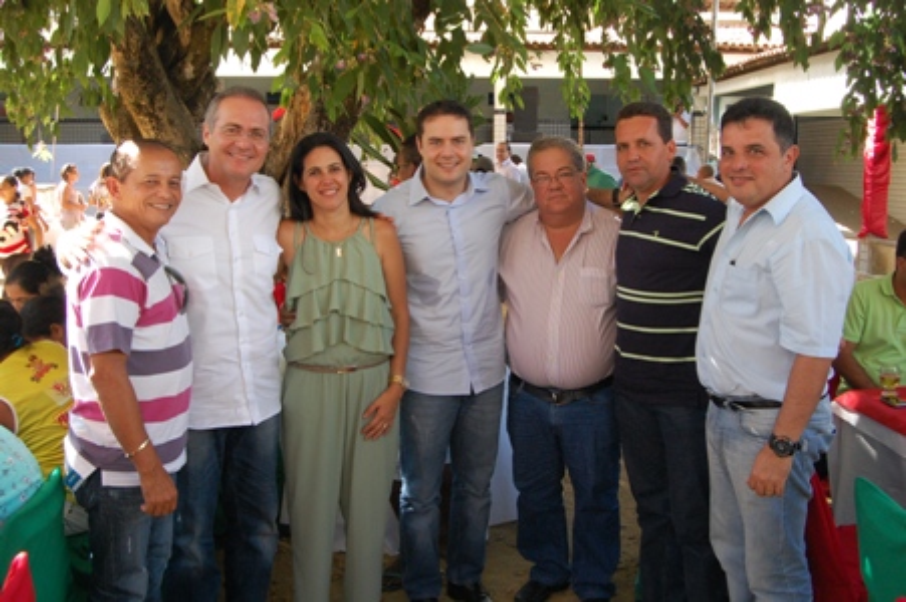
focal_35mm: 39
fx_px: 981
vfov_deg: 34.2
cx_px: 453
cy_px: 301
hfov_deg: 49.6
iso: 800
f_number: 10
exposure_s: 1/80
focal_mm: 26
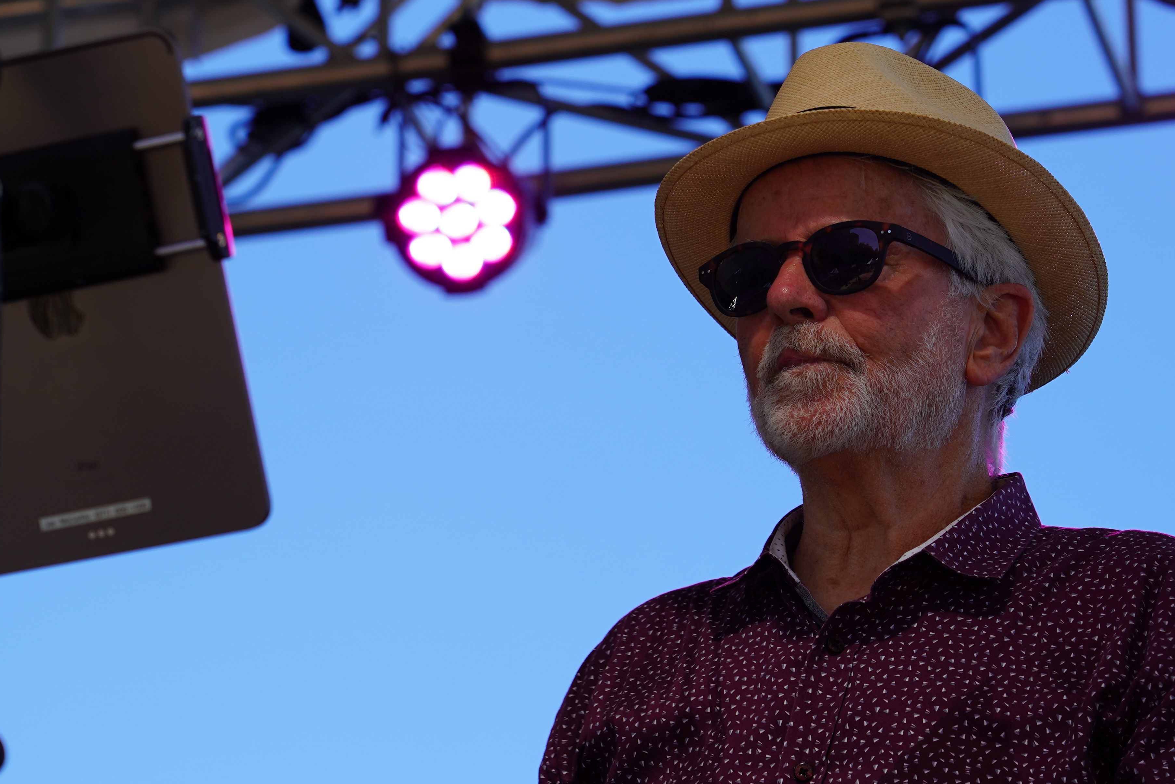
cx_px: 691
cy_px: 560
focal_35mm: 174
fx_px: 5679
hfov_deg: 11.8
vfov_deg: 7.9
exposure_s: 1/200
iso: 100
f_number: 6.3
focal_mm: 105
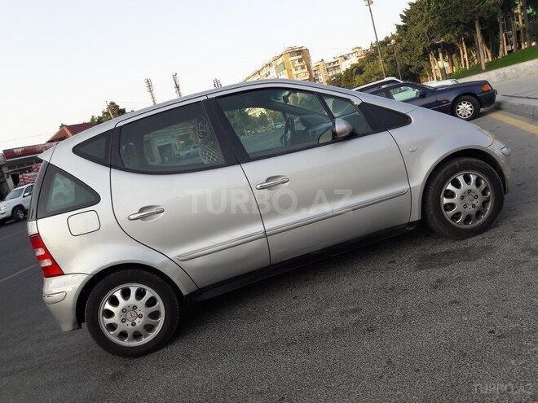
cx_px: 269
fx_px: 435
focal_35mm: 28
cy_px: 202
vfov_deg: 49.7
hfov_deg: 63.4
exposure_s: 1/449
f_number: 1.9
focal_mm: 3.7
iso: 40
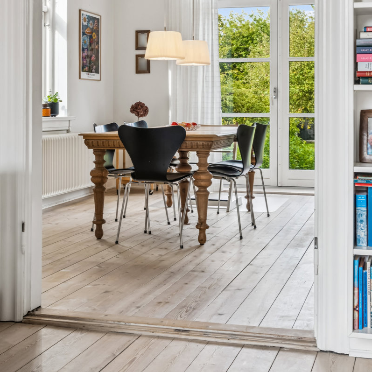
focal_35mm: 56
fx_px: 676
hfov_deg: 30.7
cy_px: 98
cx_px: 186
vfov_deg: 30.3
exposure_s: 1/13
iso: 200
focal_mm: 29
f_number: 8
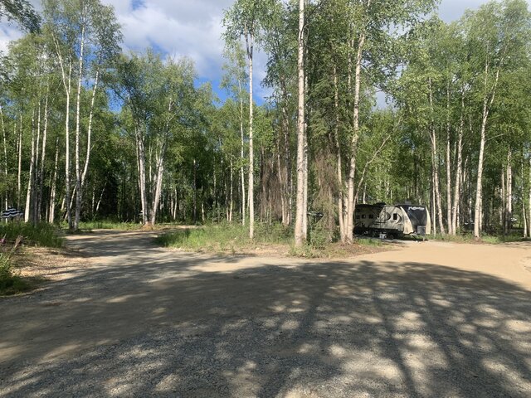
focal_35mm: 26
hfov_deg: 67.3
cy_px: 199
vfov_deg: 53.1
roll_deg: -0.1
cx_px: 266
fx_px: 399
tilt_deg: +3.4
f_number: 1.8
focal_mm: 4.25
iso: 25
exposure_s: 1/1220
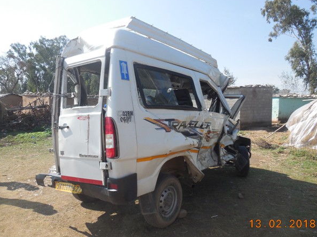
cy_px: 121
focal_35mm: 27
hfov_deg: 65.4
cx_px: 158
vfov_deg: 51.3
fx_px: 247
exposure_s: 1/1000
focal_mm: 4.5
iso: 125
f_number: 3.1
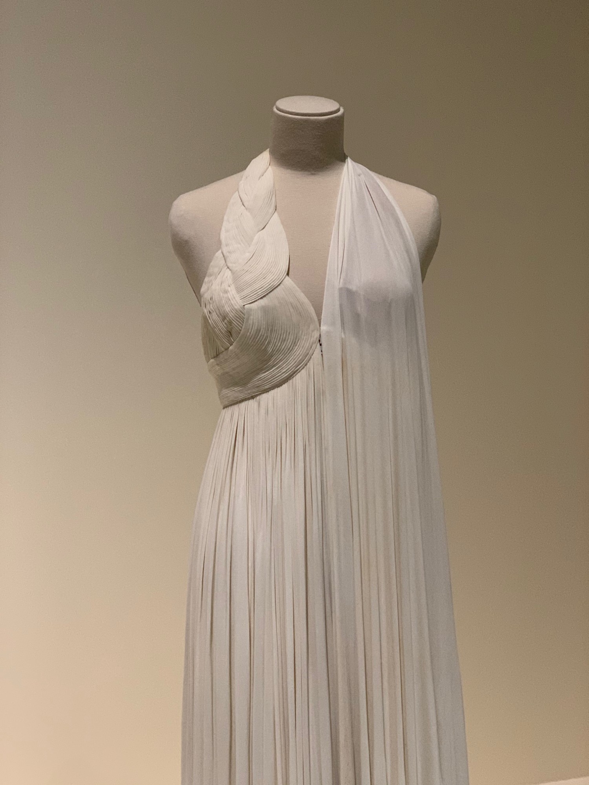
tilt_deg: -5.3
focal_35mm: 52
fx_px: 1180
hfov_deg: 28.0
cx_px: 294
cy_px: 392
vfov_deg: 36.8
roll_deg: +1.2
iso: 320
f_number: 2.4
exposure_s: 1/60
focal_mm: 6
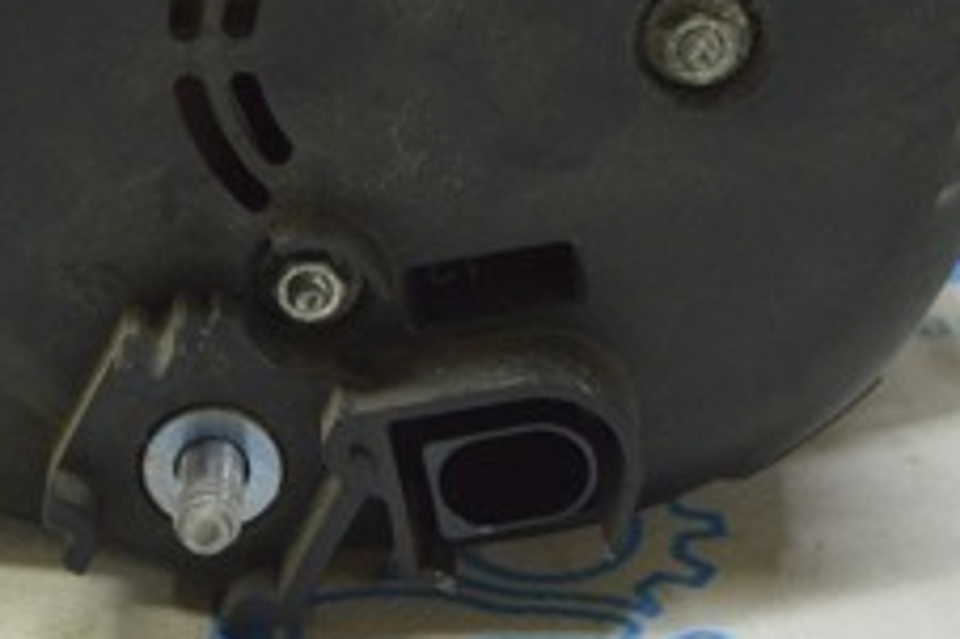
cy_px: 49
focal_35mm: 110
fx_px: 2931
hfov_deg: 18.6
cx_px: 398
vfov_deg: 12.3
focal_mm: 26
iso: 400
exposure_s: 1/20
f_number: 5.6
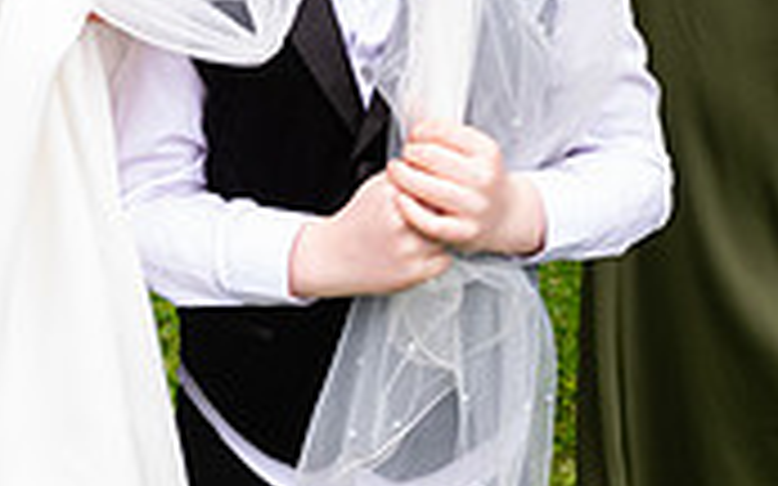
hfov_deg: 20.9
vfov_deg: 13.1
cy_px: 16
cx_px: 216
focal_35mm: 99
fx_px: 2098
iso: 400
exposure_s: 1/200
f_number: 5
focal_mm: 29
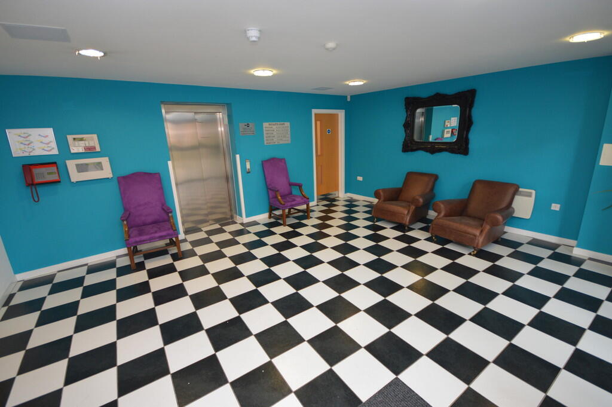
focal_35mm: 15
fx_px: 255
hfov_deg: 100.4
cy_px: 204
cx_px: 306
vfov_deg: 77.2
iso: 400
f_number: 4
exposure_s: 1/60
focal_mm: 10
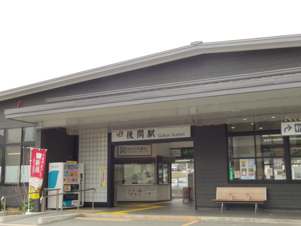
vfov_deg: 30.9
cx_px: 150
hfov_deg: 40.4
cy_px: 113
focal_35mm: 47
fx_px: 409
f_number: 8
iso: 250
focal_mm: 8.5
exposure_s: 1/60
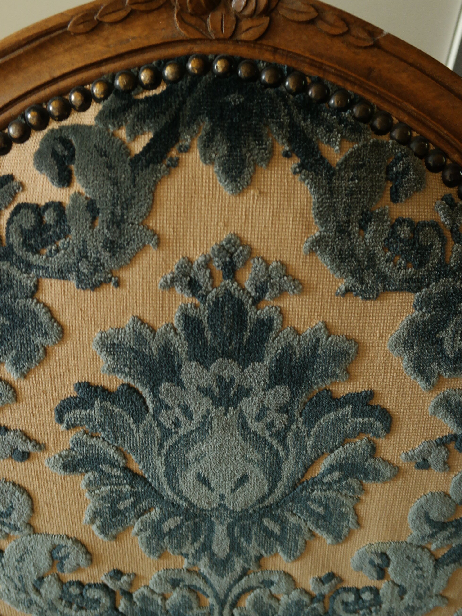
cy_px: 308
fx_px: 587
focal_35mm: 33
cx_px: 234
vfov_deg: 55.4
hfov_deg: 42.9
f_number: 5.6
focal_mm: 20
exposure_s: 1/30
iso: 800
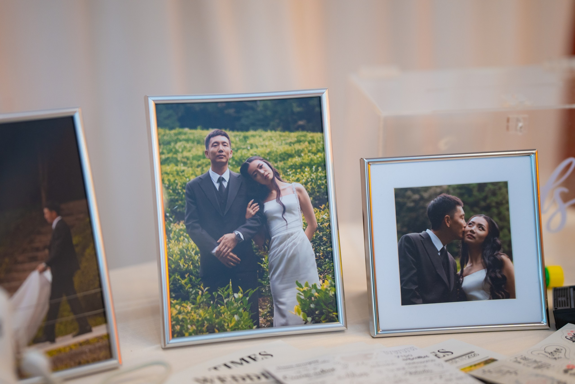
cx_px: 288
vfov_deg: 16.1
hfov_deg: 23.9
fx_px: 1358
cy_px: 192
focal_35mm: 85
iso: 1000
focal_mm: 85
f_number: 1.8
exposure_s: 1/160
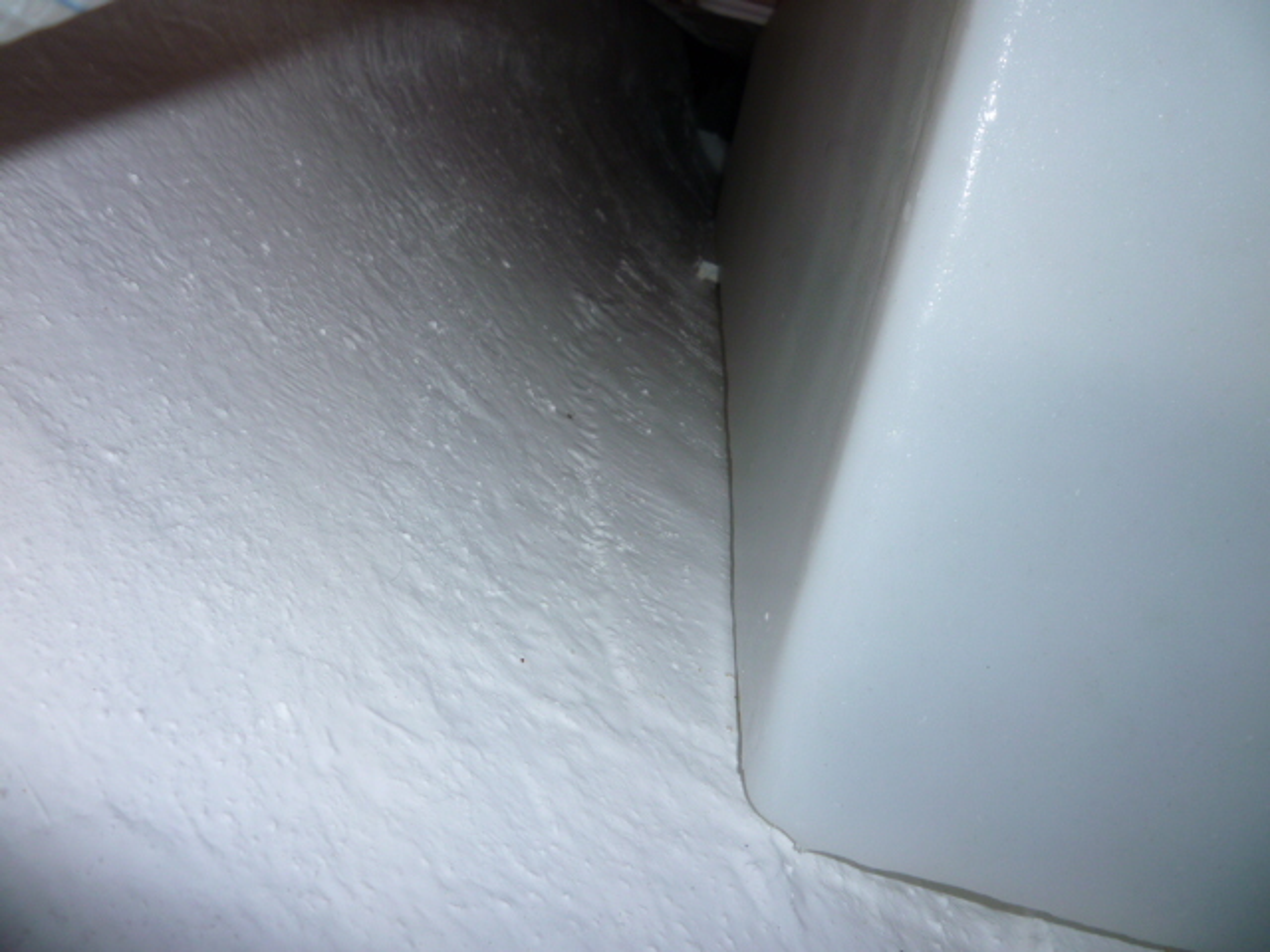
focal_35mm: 29
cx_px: 635
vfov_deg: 48.2
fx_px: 1064
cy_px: 476
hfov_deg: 61.7
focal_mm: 5.2
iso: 100
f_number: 4
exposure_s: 1/30
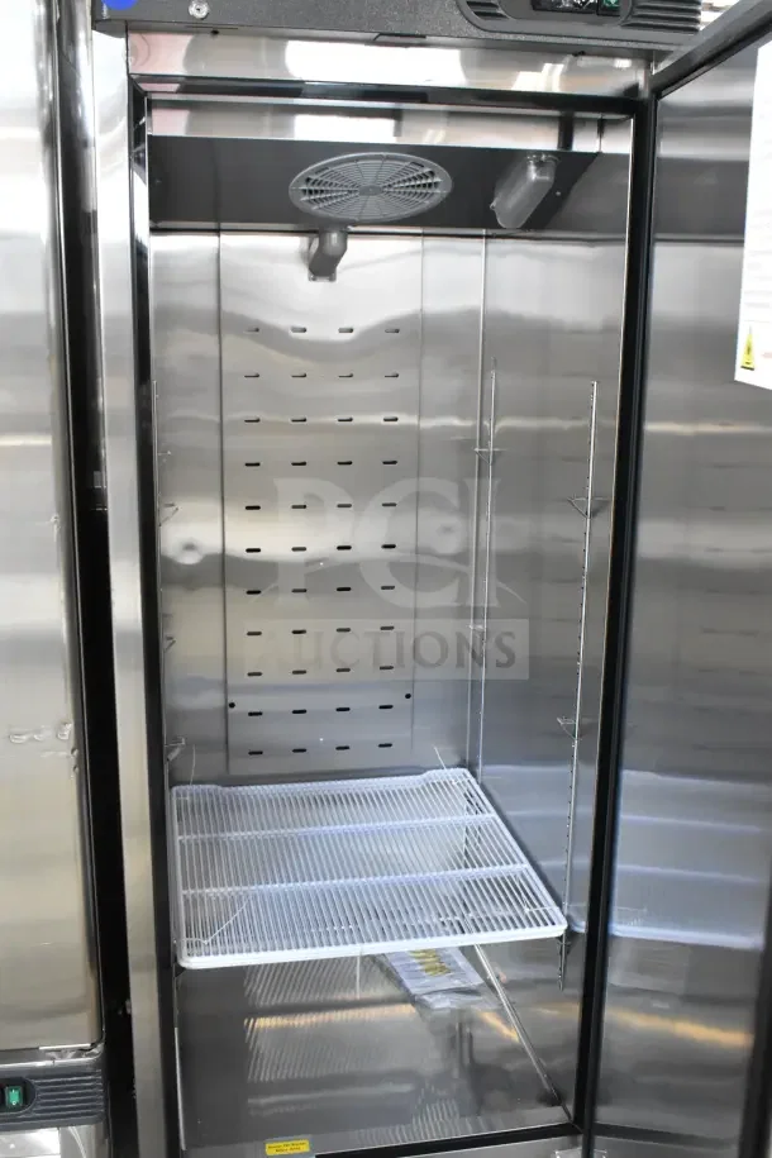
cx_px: 386
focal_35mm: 36
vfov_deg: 53.1
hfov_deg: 36.9
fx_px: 1158
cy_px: 579
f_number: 6.3
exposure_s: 1/160
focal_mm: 24
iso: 6400
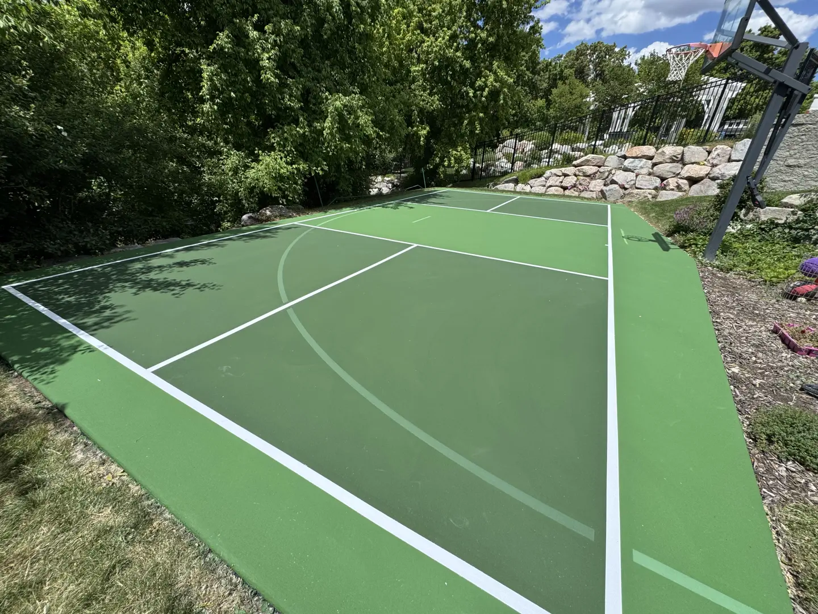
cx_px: 409
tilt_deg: -26.8
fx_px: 331
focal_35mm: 14
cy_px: 307
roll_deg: -2.0
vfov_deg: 85.7
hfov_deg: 102.1
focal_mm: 2.22
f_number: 2.2
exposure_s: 1/2208
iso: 50
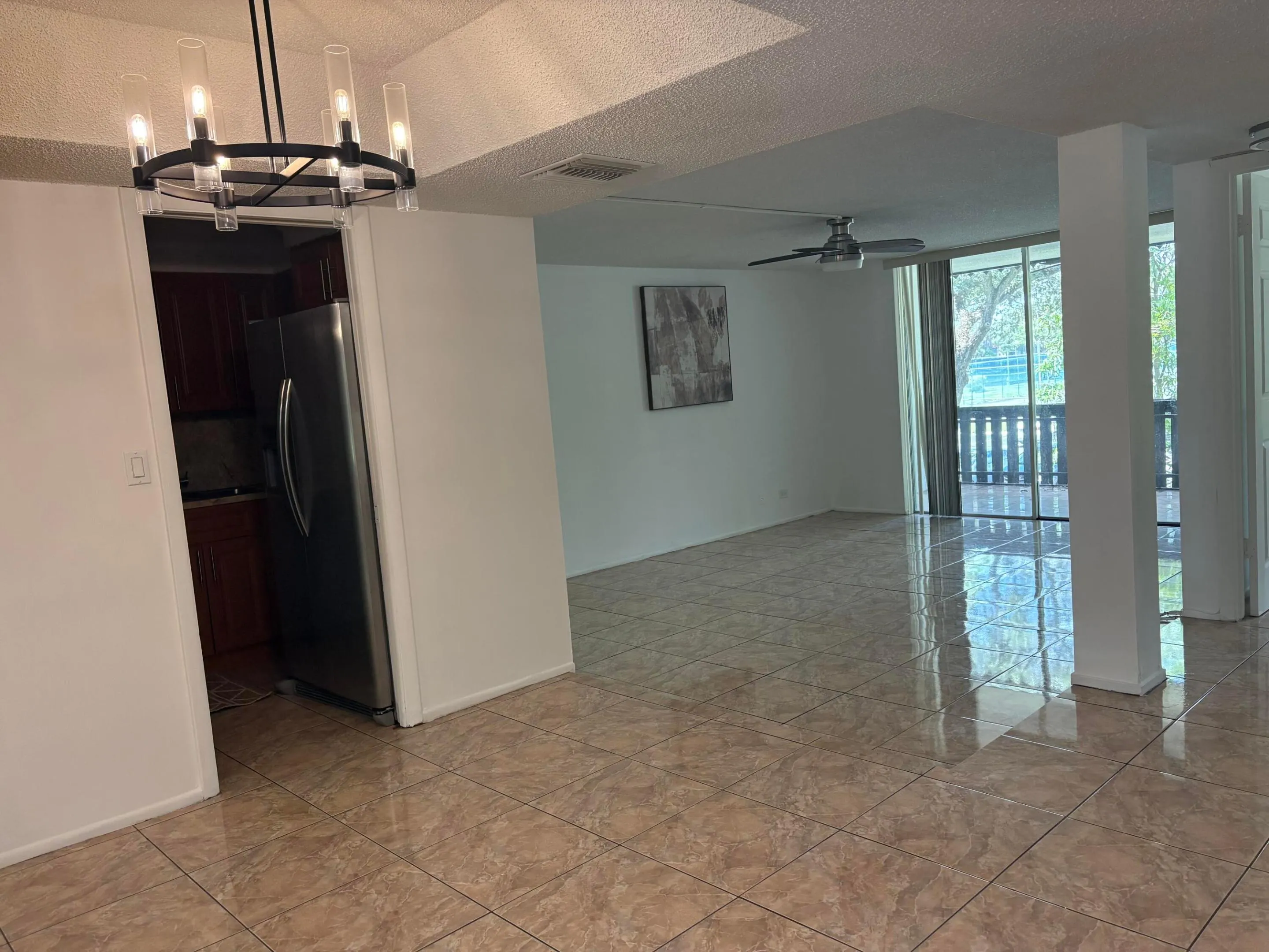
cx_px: 634
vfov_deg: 53.1
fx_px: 953
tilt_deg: -5.0
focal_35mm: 26
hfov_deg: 67.3
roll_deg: +4.4
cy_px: 476
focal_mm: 5.96
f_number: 1.6
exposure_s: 1/120
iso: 200
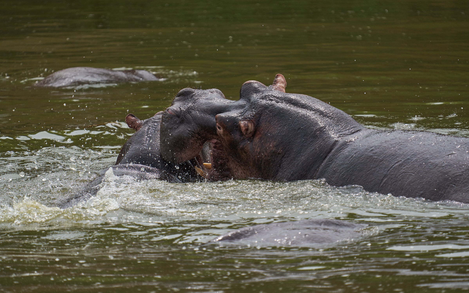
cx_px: 235
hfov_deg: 3.4
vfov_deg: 2.1
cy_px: 150
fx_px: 7835
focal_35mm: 613
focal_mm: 600
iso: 800
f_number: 6.3
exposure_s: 1/2000
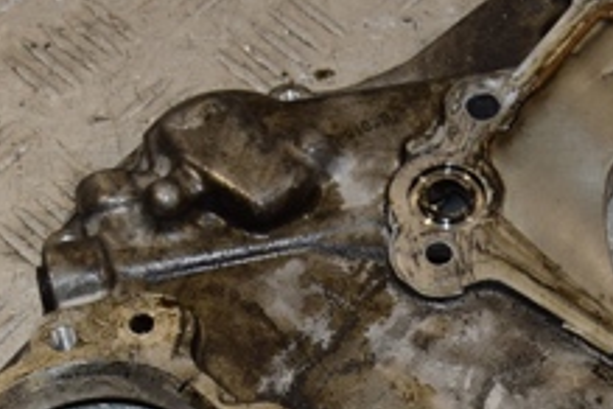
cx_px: 467
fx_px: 2384
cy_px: 437
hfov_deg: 14.6
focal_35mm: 140
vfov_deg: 9.7
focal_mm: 32
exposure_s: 1/200
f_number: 8
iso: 800
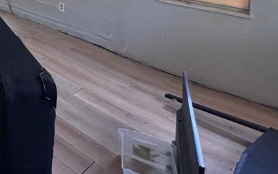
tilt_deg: -6.2
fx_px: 273
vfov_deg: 28.1
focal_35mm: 36
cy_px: -61
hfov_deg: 39.3
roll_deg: -1.1
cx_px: -55
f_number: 2.2
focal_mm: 2.22
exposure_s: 1/99
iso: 200
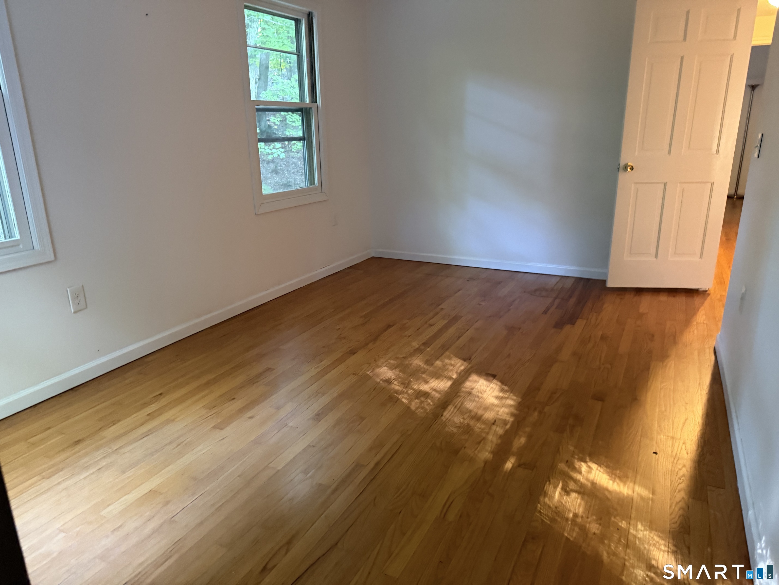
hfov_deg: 71.6
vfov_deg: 56.8
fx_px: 540
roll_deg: +1.9
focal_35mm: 24
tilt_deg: -17.7
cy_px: 292
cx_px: 390
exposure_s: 1/40
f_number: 1.78
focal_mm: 6.76
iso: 800
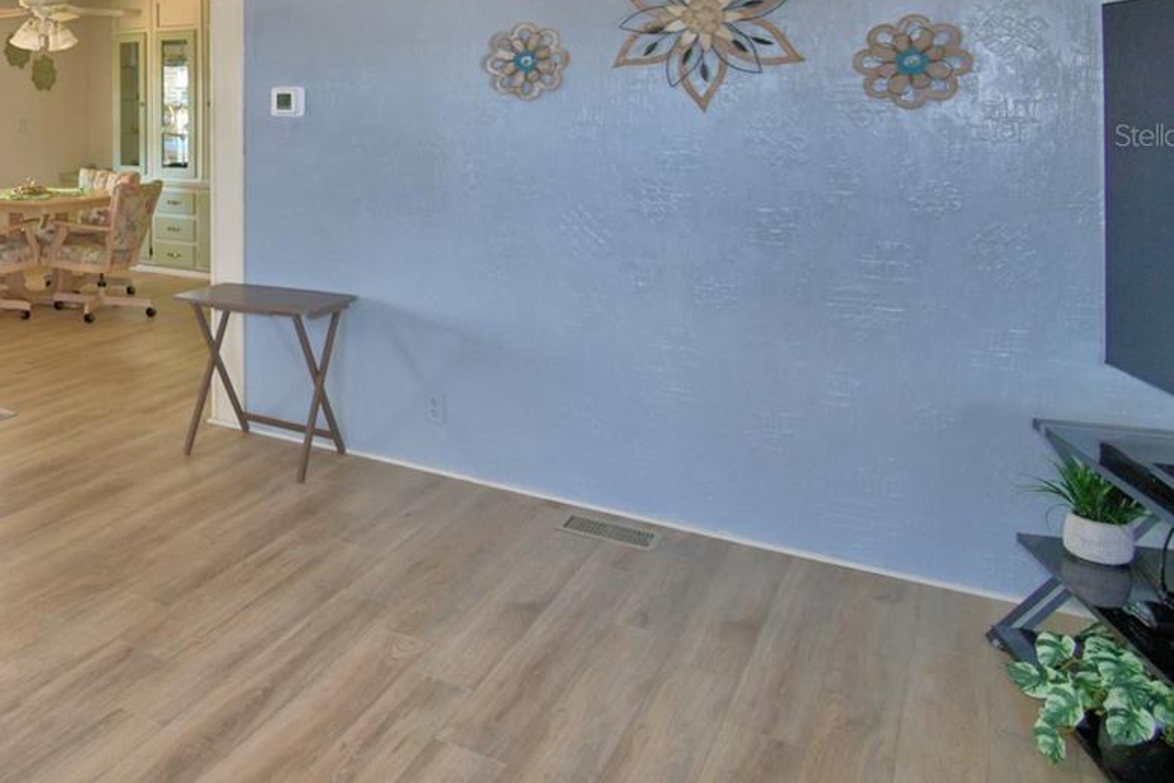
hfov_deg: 50.4
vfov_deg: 40.3
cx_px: 36
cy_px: 135
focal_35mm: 31
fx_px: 1011
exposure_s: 1/40
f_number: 4.5
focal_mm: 10
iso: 200
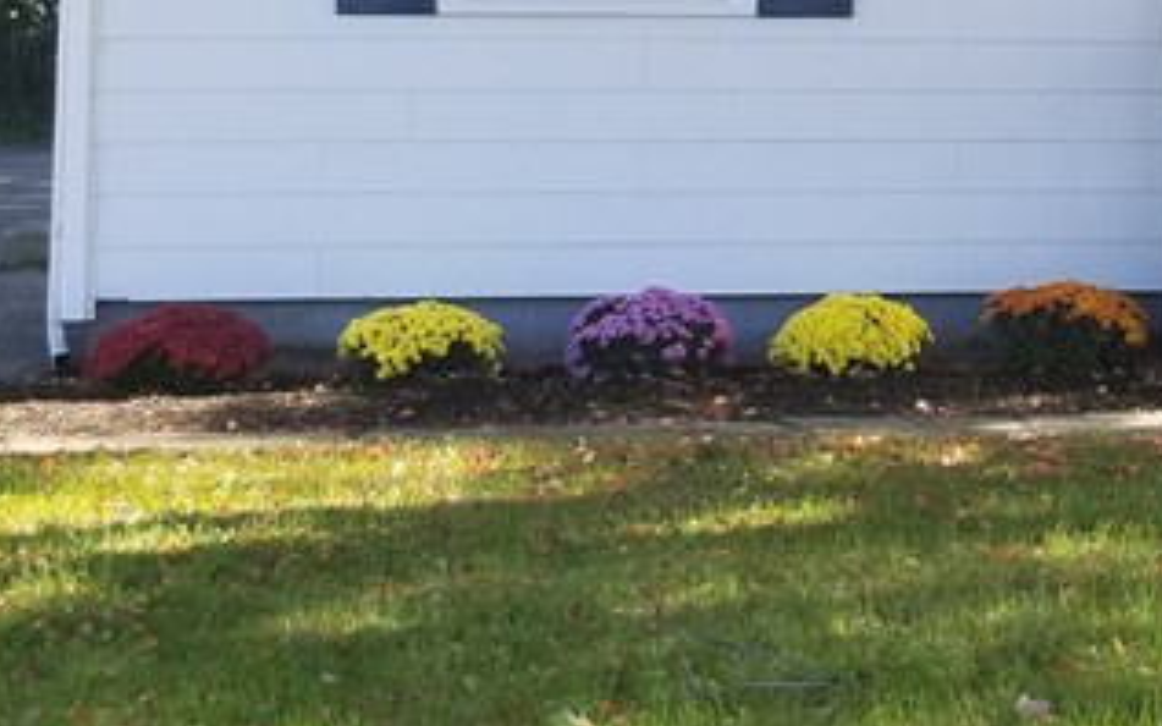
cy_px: -62
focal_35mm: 89
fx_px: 2818
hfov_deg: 22.7
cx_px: 1037
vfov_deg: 14.4
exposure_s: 1/416
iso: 50
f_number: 1.7
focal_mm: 4.25
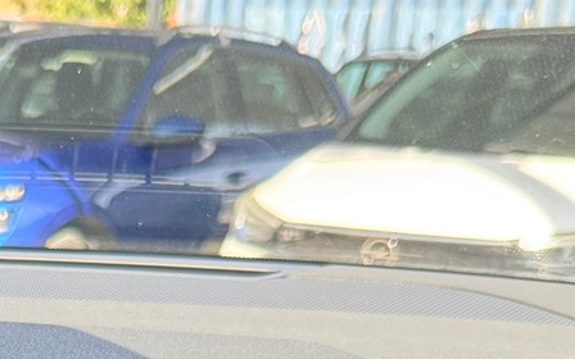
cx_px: -33
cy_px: 886
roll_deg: -1.9
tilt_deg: -23.7
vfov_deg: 10.3
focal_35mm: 109
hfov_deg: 18.5
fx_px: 1708
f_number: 1.78
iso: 125
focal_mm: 6.76
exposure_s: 1/243
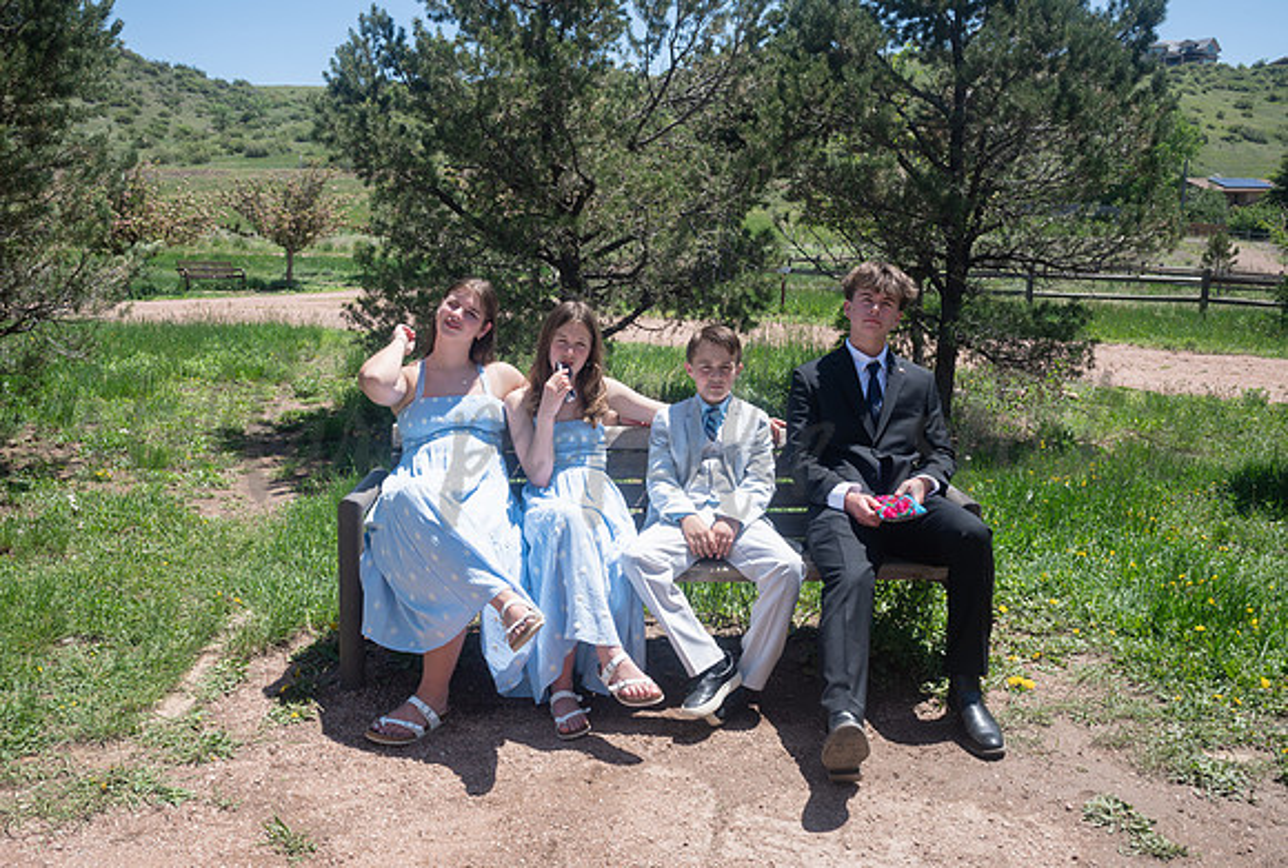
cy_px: 458
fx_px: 1088
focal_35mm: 30
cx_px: 610
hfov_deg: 61.2
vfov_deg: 43.5
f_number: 13
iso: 100
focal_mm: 28
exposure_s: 1/200
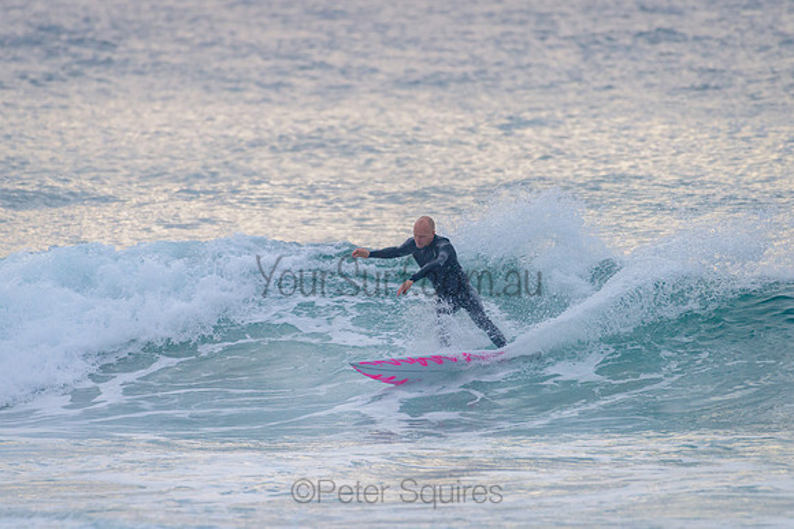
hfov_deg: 3.4
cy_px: 259
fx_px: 13526
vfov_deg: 2.2
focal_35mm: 613
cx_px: 385
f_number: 5.6
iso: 400
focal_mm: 500
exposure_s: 1/1250
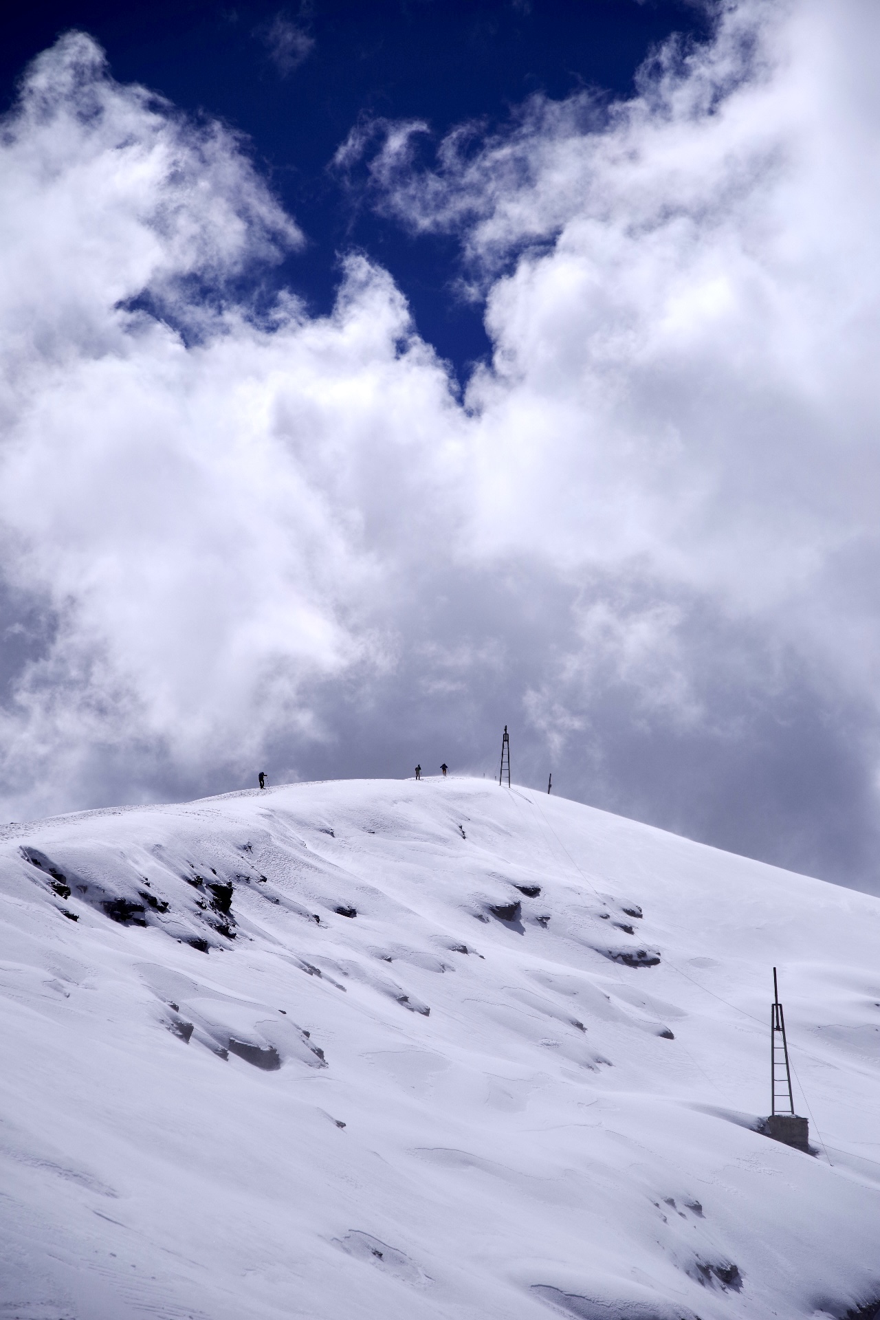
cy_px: 660
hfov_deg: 17.1
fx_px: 2933
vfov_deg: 25.4
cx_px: 440
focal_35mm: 80
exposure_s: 1/4000
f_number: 5.6
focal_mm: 80
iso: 100
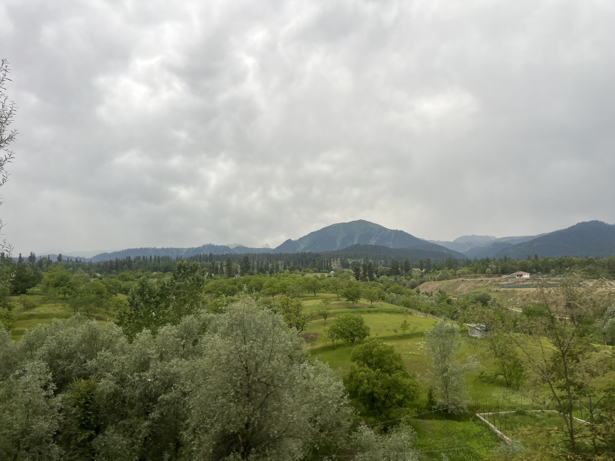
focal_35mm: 26
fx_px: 462
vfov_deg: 53.1
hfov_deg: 67.3
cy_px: 230
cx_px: 308
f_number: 1.6
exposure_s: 1/251
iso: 40
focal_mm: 5.1
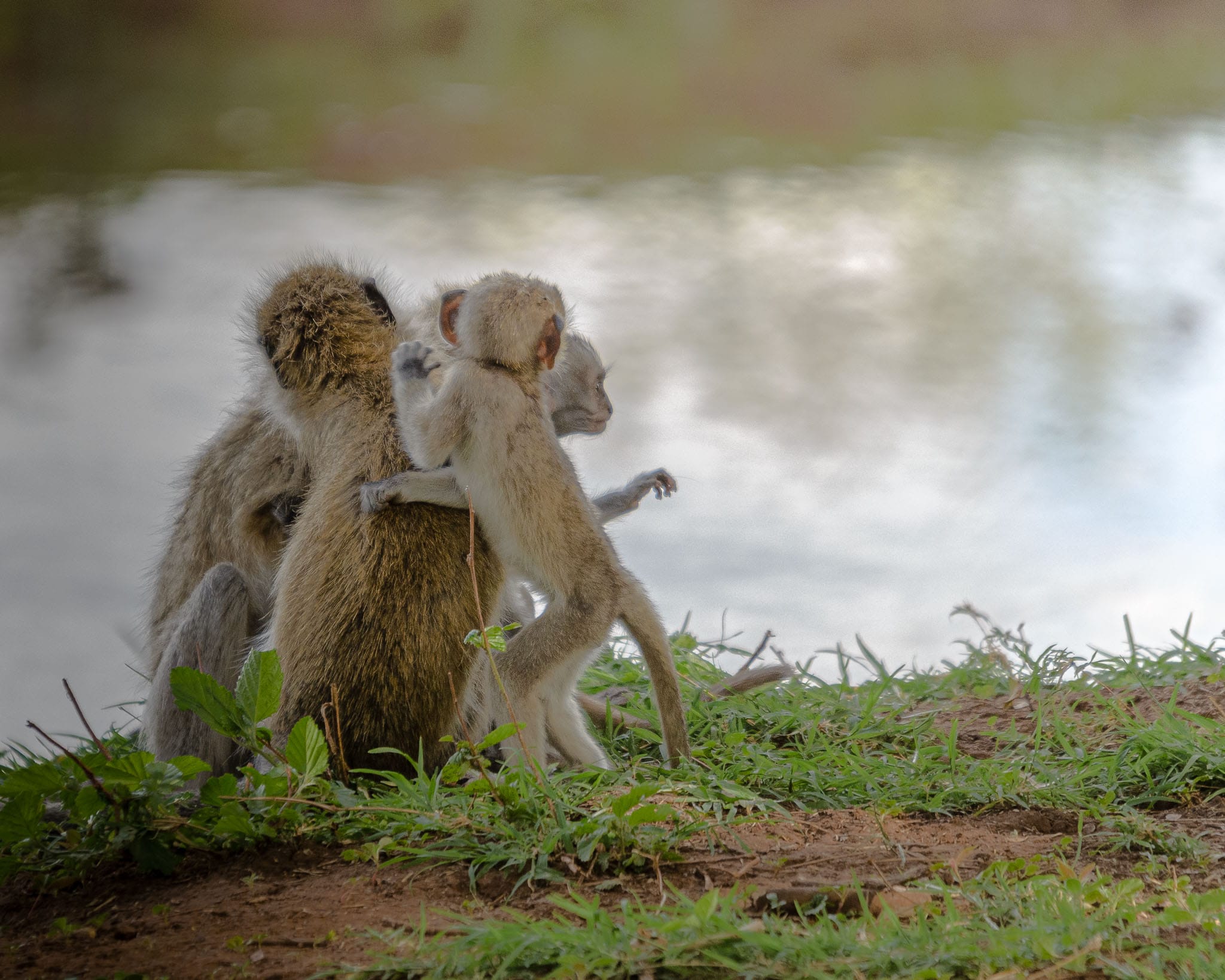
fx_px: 28412
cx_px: 371
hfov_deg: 2.5
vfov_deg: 2.0
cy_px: 479
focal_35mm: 784
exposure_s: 1/320
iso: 640
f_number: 5.6
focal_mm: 400
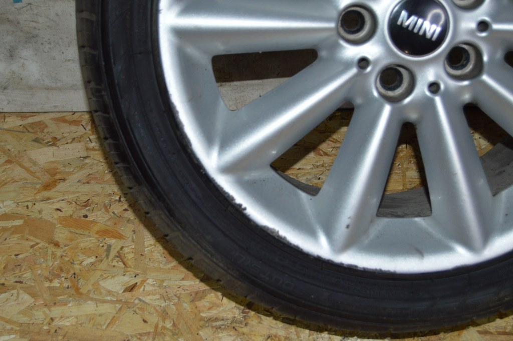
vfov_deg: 20.1
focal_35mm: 68
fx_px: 961
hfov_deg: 29.9
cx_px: 256
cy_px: 170
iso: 1250
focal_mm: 45
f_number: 5.3
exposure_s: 1/60
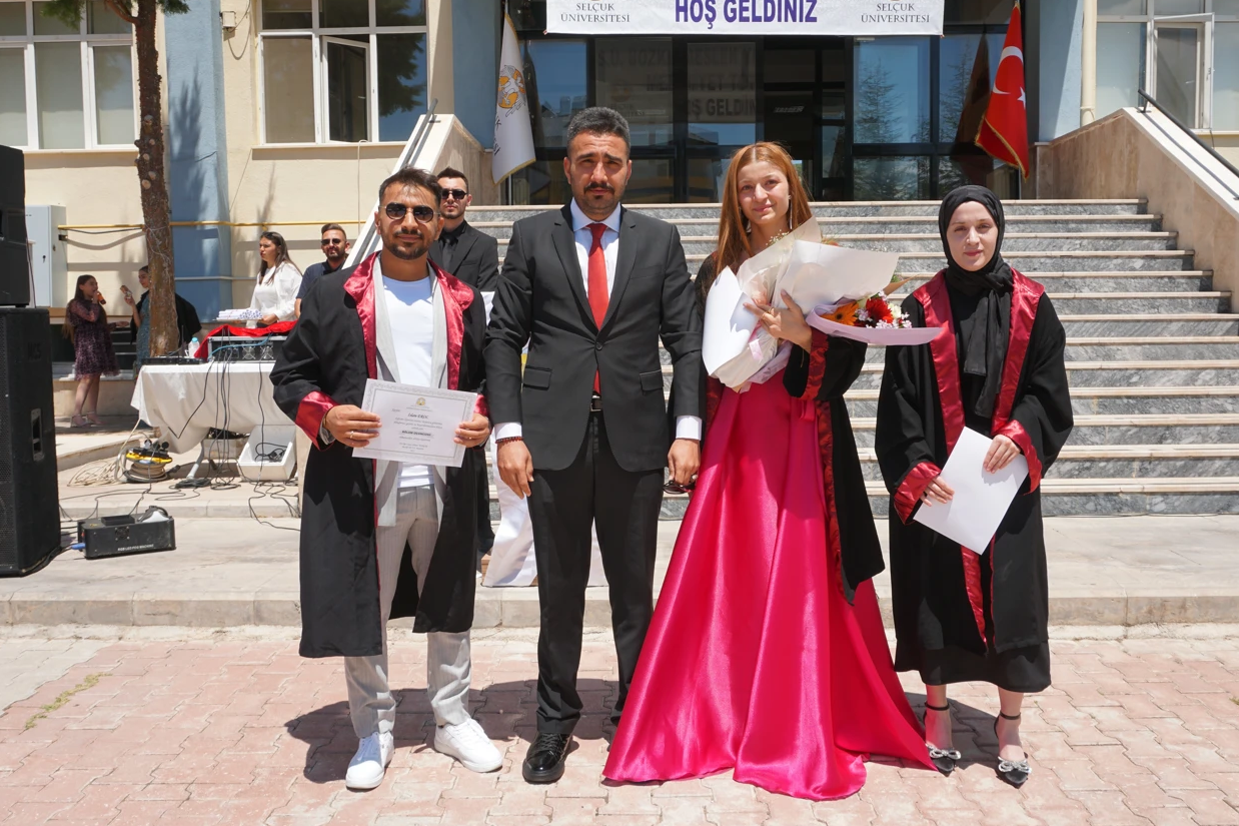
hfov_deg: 58.7
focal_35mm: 32
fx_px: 1101
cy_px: 395
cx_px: 659
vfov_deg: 41.1
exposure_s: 1/250
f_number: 8
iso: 100
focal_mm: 20
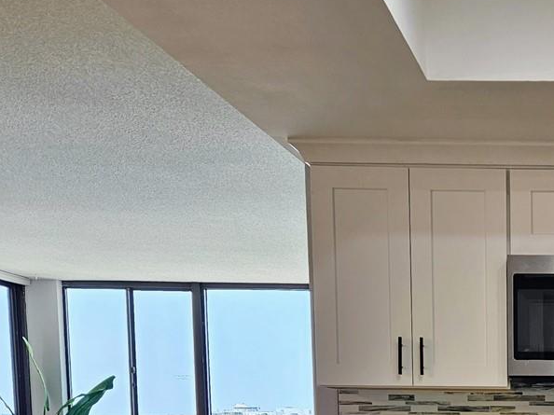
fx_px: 992
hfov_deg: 28.6
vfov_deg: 21.7
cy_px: 516
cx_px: 596
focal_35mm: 62
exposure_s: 1/120
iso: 32
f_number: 1.8
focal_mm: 5.4
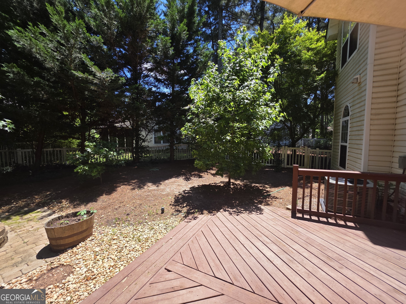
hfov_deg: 106.2
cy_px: 152
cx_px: 203
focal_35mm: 13
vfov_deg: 89.9
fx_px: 152
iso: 40
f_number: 1.9
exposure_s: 1/744
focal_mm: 2.2
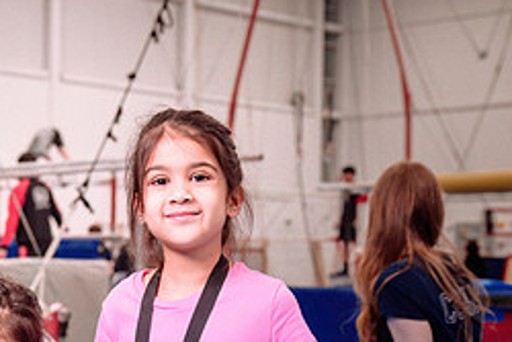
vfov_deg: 12.5
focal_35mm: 108
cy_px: 356
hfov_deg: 18.8
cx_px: 111
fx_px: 1537
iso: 1600
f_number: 4.5
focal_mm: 45
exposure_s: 1/320
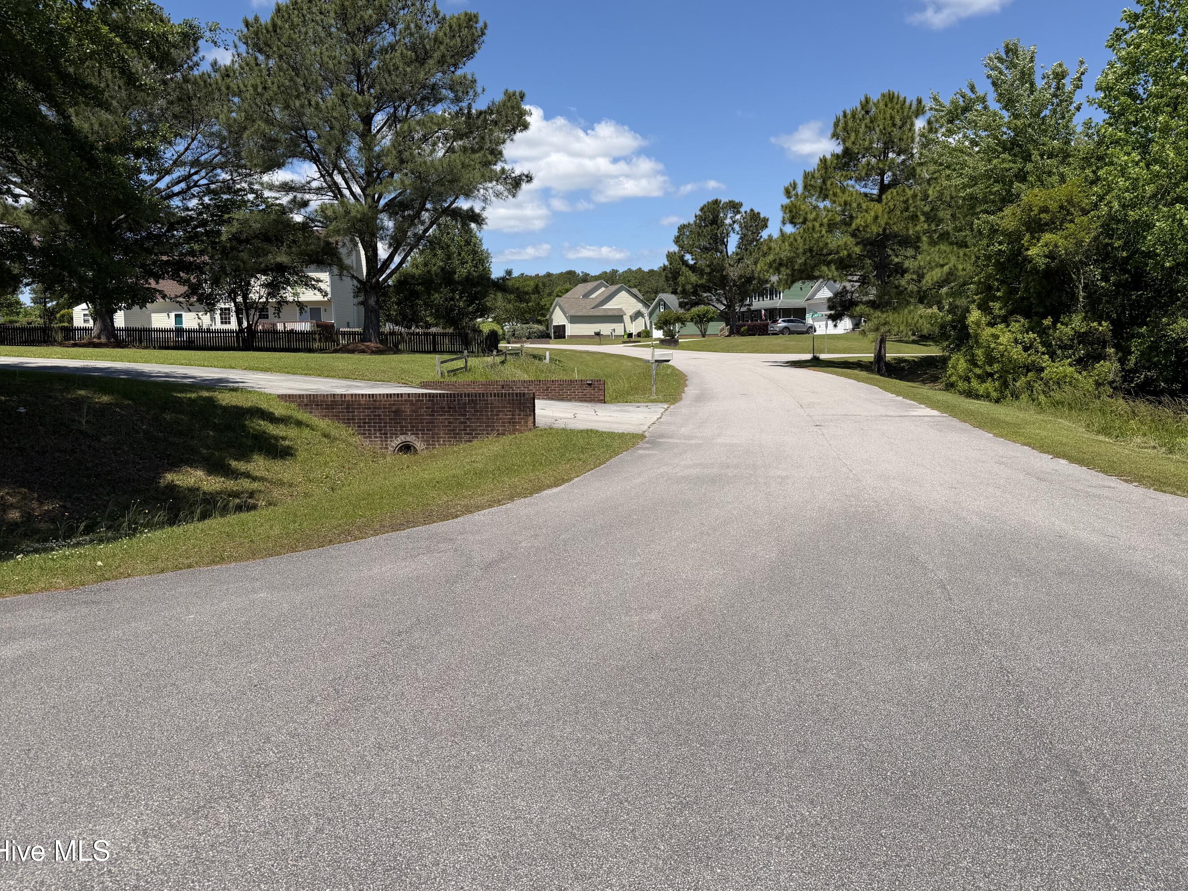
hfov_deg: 65.3
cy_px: 396
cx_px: 565
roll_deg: +1.3
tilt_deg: -3.7
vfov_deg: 51.2
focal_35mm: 27
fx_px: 927
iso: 80
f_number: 1.78
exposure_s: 1/5714
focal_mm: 6.76
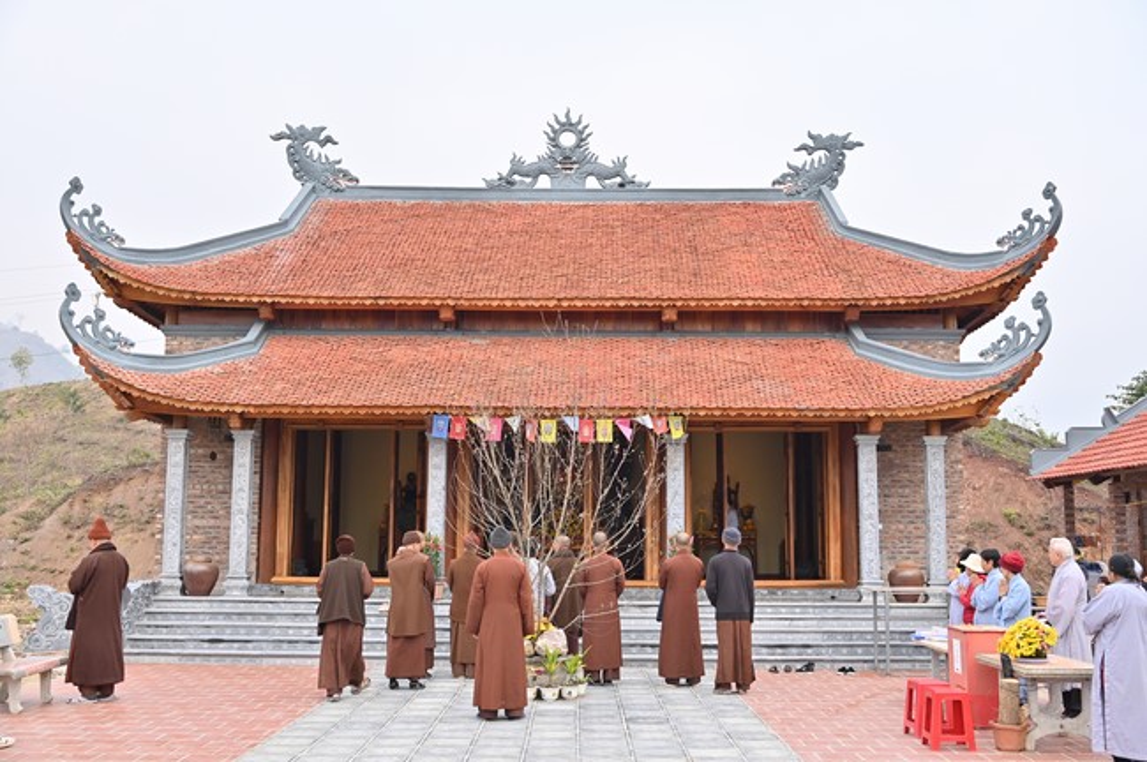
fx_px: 1209
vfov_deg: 35.0
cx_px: 574
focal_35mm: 38
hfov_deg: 50.7
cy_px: 381
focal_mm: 38
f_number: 5.6
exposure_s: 1/200
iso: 160
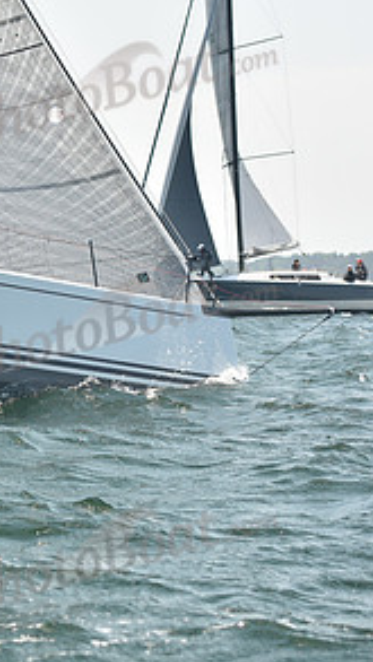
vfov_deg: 14.8
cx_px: -156
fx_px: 2547
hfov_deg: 8.2
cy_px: 238
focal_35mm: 145
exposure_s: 1/640
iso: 250
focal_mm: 70
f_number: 4
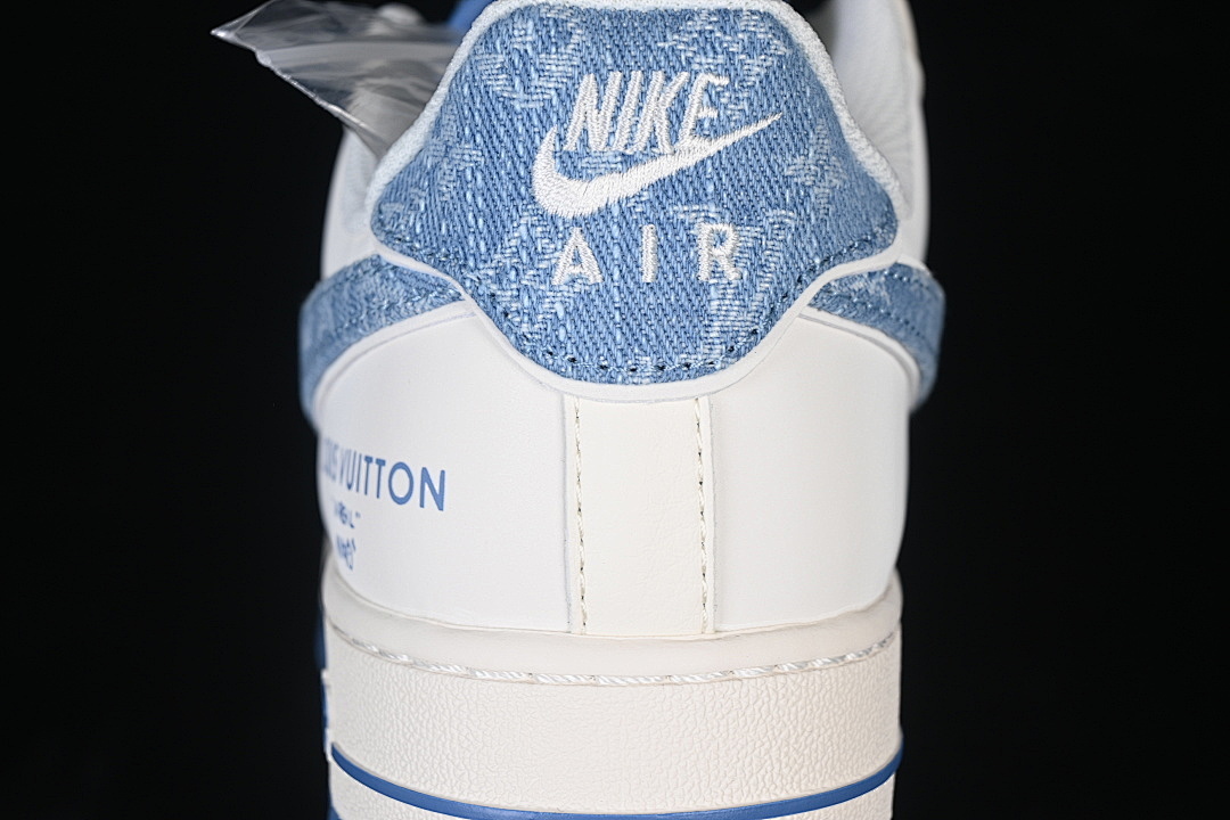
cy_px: 410
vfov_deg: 18.2
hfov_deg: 27.0
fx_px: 2562
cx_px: 615
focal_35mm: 75
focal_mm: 50
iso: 160
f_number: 7.1
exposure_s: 1/80
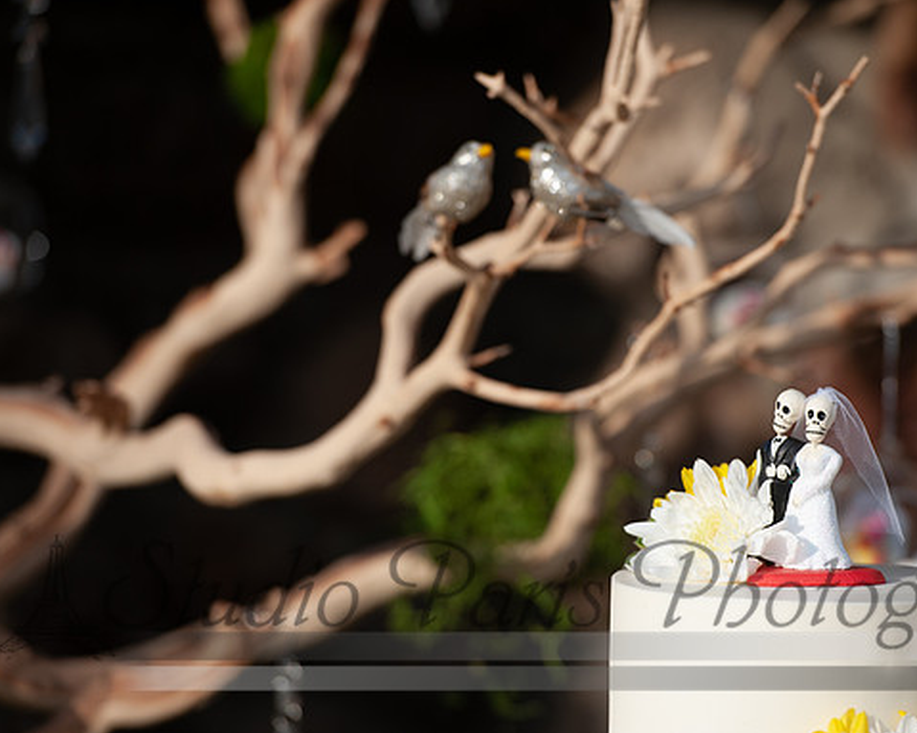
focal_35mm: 227
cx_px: 548
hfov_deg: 8.5
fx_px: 6159
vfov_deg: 6.8
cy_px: 366
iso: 200
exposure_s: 1/2000
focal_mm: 200
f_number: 3.5
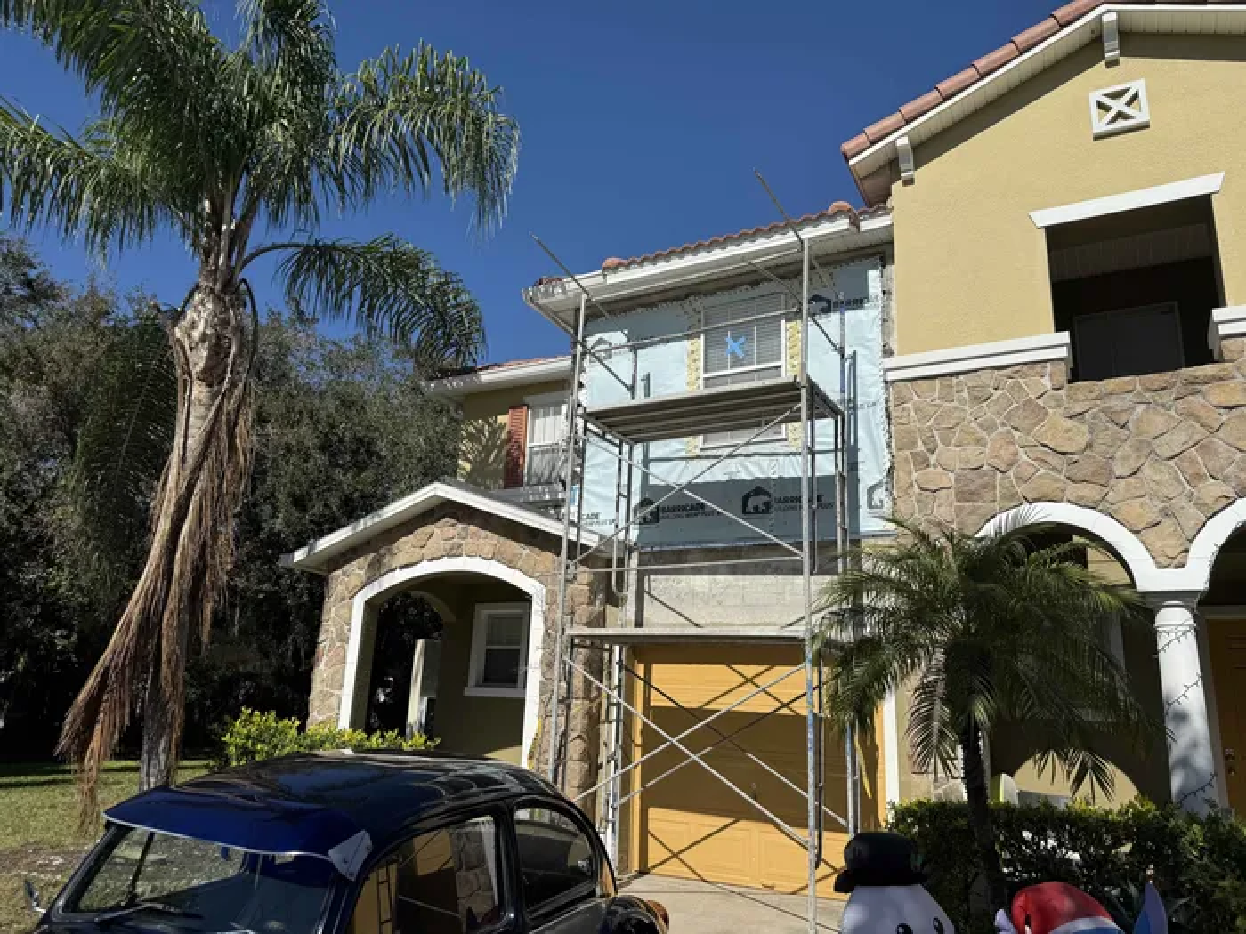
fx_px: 864
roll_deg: -4.3
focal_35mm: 24
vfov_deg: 56.8
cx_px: 623
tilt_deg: +17.0
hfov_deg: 71.6
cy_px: 467
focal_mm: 6.76
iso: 80
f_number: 1.78
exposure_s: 1/7353
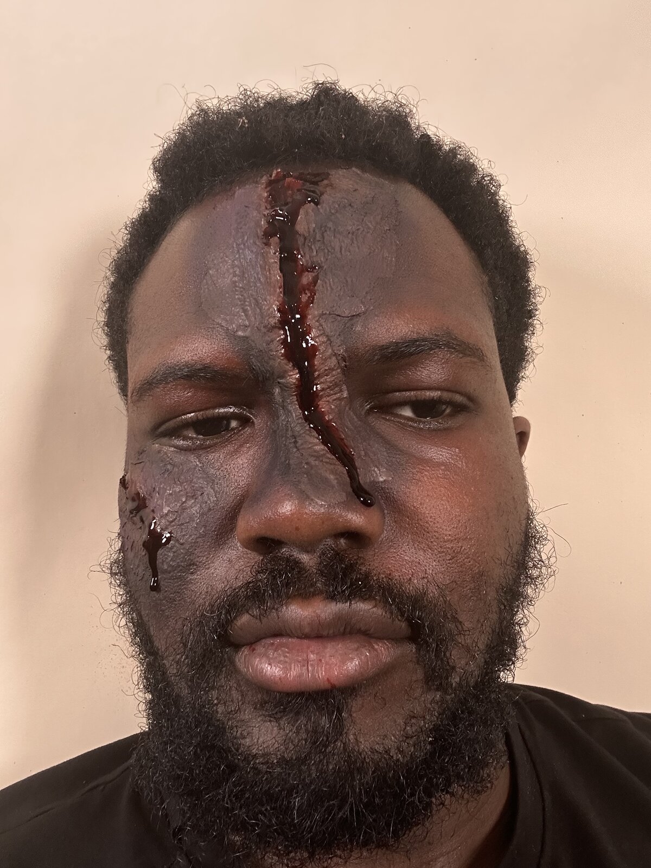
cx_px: 326
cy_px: 434
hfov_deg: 46.8
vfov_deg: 60.0
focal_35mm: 30
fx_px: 752
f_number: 1.9
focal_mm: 2.69
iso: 250
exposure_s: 1/60
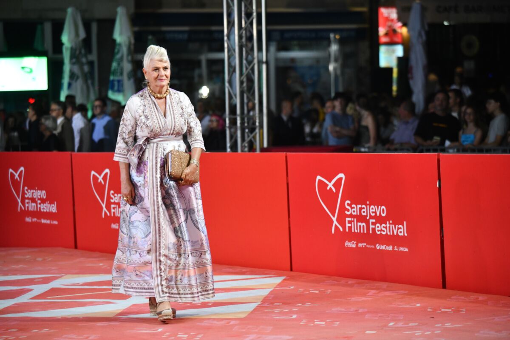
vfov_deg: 10.5
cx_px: 255
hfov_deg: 15.8
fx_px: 1842
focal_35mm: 130
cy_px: 170
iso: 2500
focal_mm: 130
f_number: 2.8
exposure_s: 1/1600
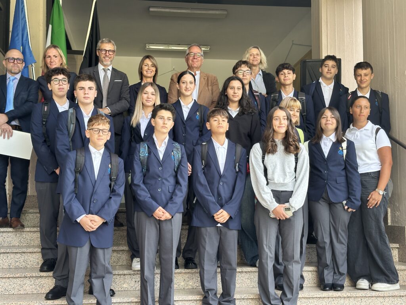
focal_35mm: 48
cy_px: 152
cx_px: 203
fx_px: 563
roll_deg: +0.7
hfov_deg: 39.7
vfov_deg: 30.3
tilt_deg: +5.6
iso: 64
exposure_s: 1/121
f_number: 1.78
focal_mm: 6.86
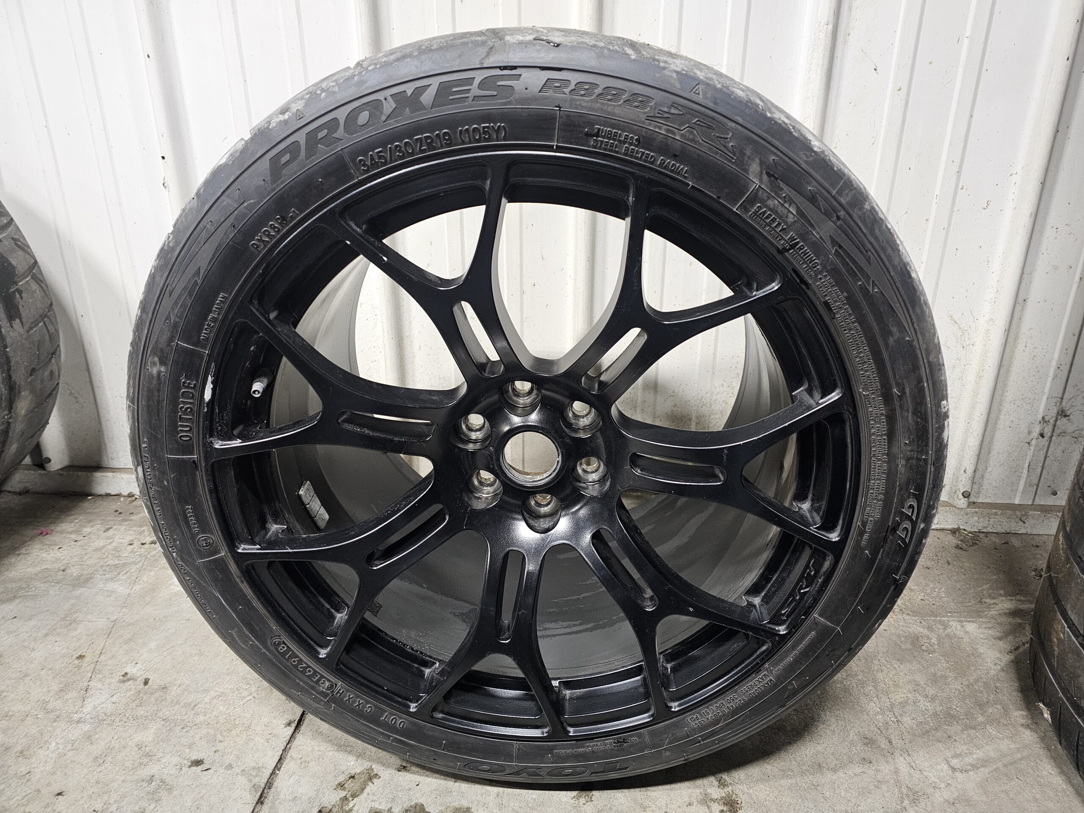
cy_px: 406
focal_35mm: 23
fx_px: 720
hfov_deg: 73.9
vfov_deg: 58.9
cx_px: 542
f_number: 1.7
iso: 640
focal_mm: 6.3
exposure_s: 1/50
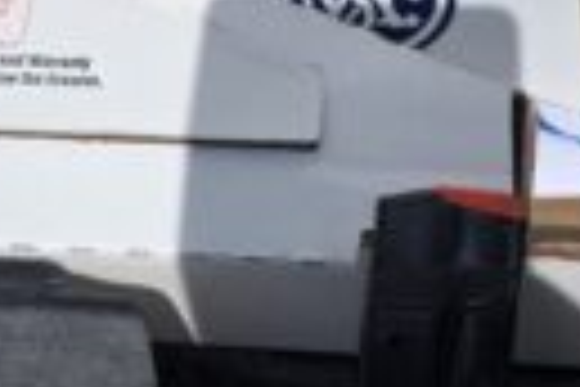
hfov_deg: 27.3
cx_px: 252
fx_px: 1192
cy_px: -126
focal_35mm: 74
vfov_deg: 17.2
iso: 50
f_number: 1.7
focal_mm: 6.3
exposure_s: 1/7944
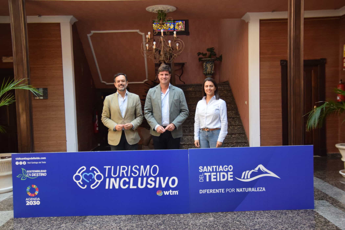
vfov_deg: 36.9
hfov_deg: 53.1
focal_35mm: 36
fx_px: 345
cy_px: 115
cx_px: 172
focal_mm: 24
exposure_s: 1/200
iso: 1250
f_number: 3.5
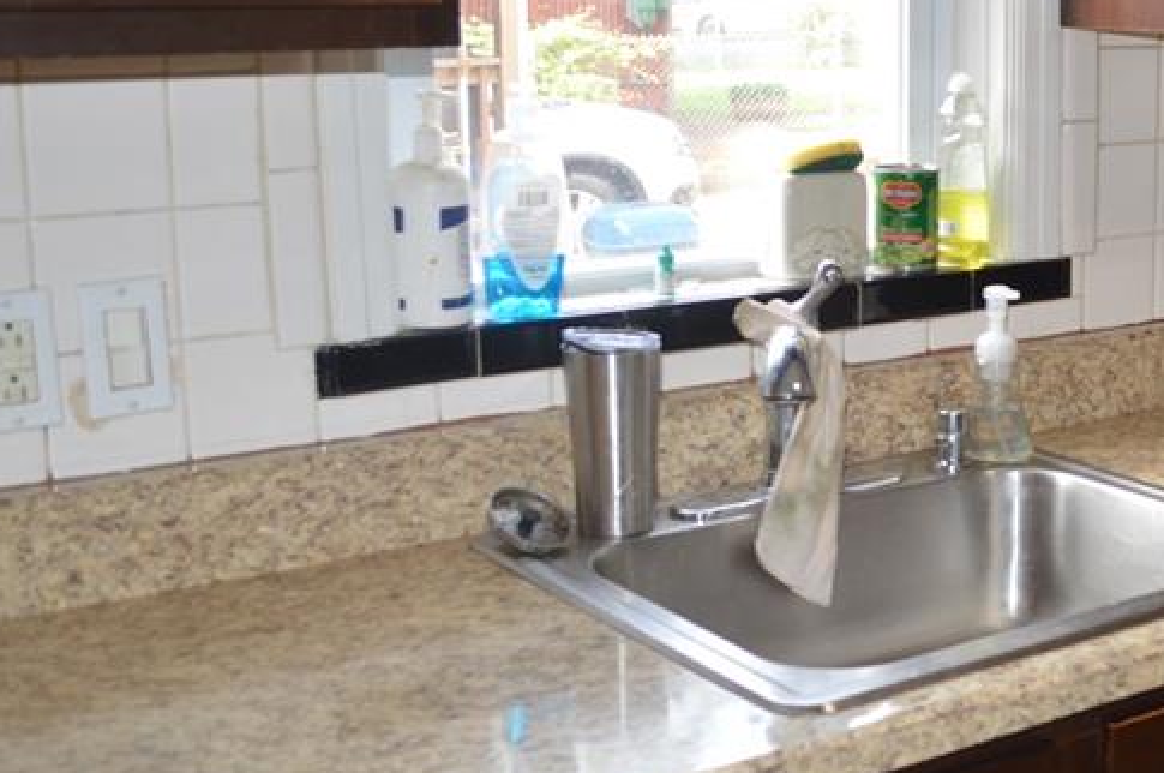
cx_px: 1152
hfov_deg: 32.4
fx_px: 1841
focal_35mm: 57
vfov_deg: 23.7
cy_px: 310
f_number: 4
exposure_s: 1/60
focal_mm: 18
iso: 400
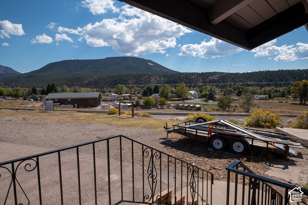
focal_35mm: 21
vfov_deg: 59.5
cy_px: 102
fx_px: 180
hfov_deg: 81.2
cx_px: 154
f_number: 4
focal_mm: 14
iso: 100
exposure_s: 1/1600
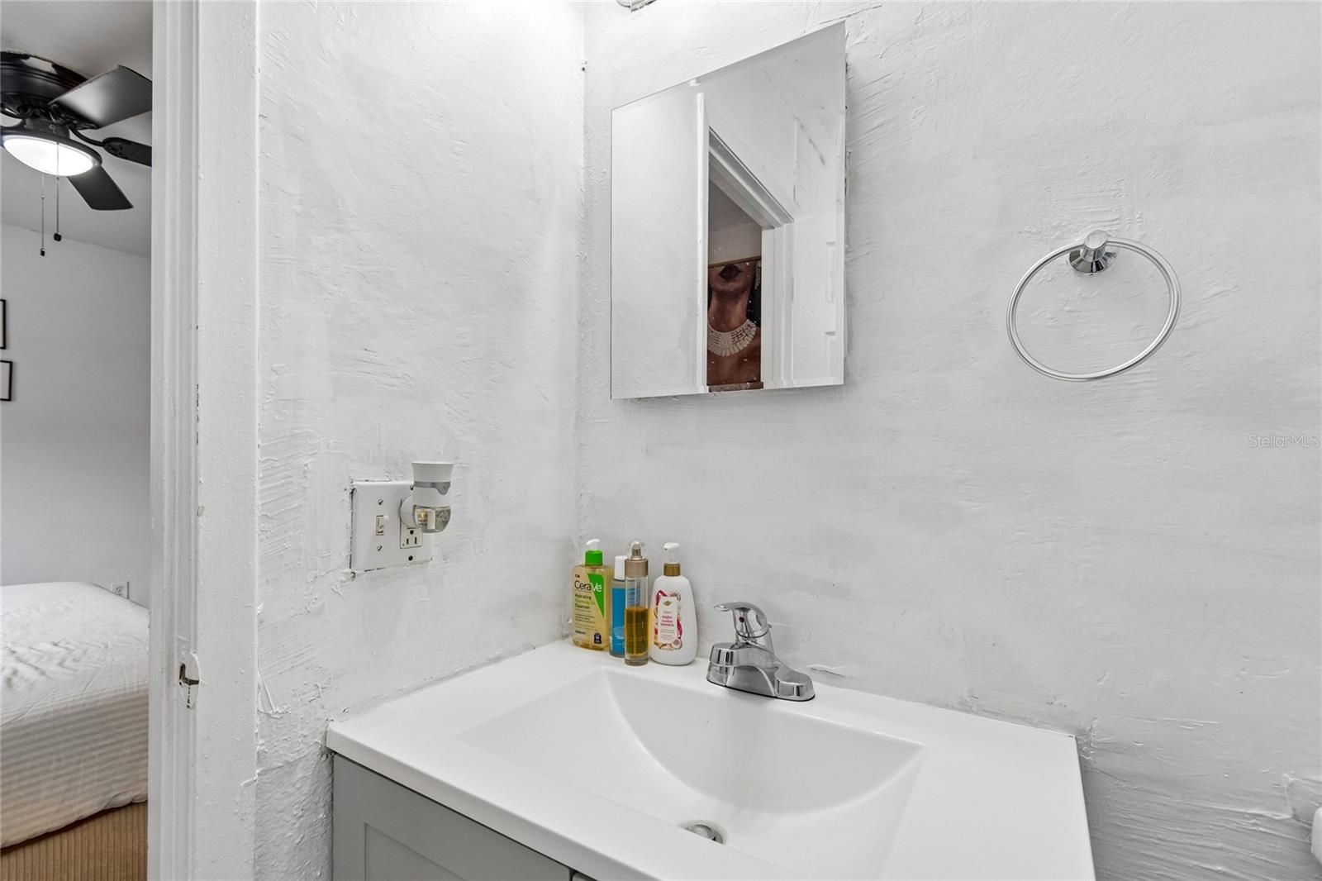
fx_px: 551
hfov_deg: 100.4
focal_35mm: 15
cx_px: 661
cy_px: 440
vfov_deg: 77.3
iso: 100
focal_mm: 10
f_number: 4.5
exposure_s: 1/30
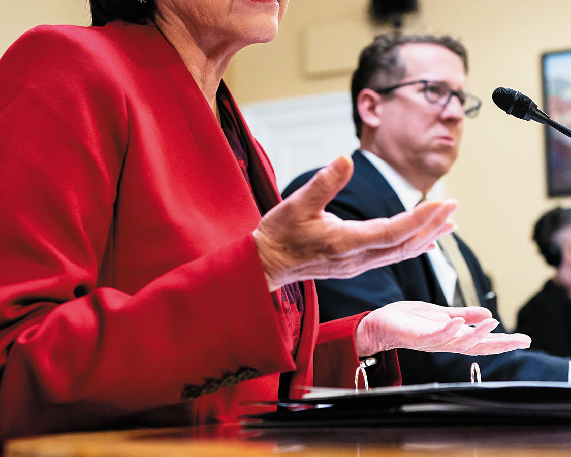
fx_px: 1166
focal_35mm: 69
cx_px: 372
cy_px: 83
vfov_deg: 21.9
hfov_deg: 27.4
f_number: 2.5
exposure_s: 1/400
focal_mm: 35
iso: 2000
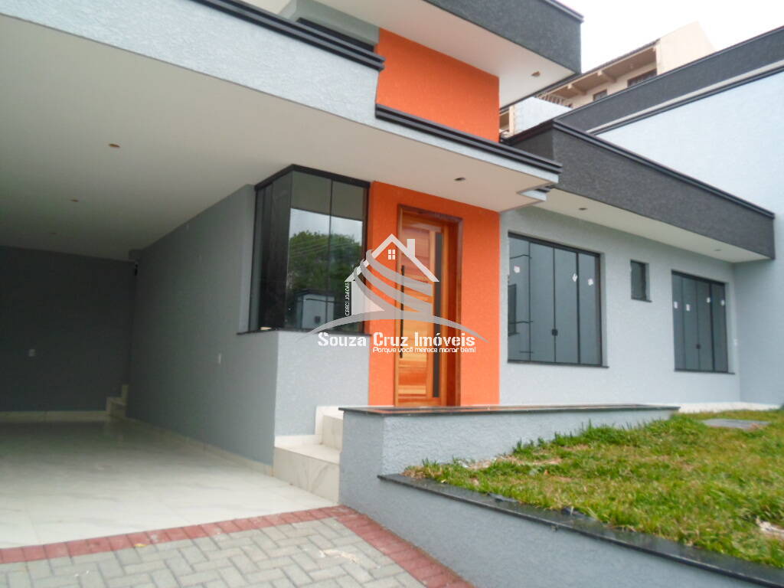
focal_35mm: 25
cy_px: 294
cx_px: 392
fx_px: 566
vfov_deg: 54.9
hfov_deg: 69.4
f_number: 2.5
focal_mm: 4.5
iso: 80
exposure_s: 1/500
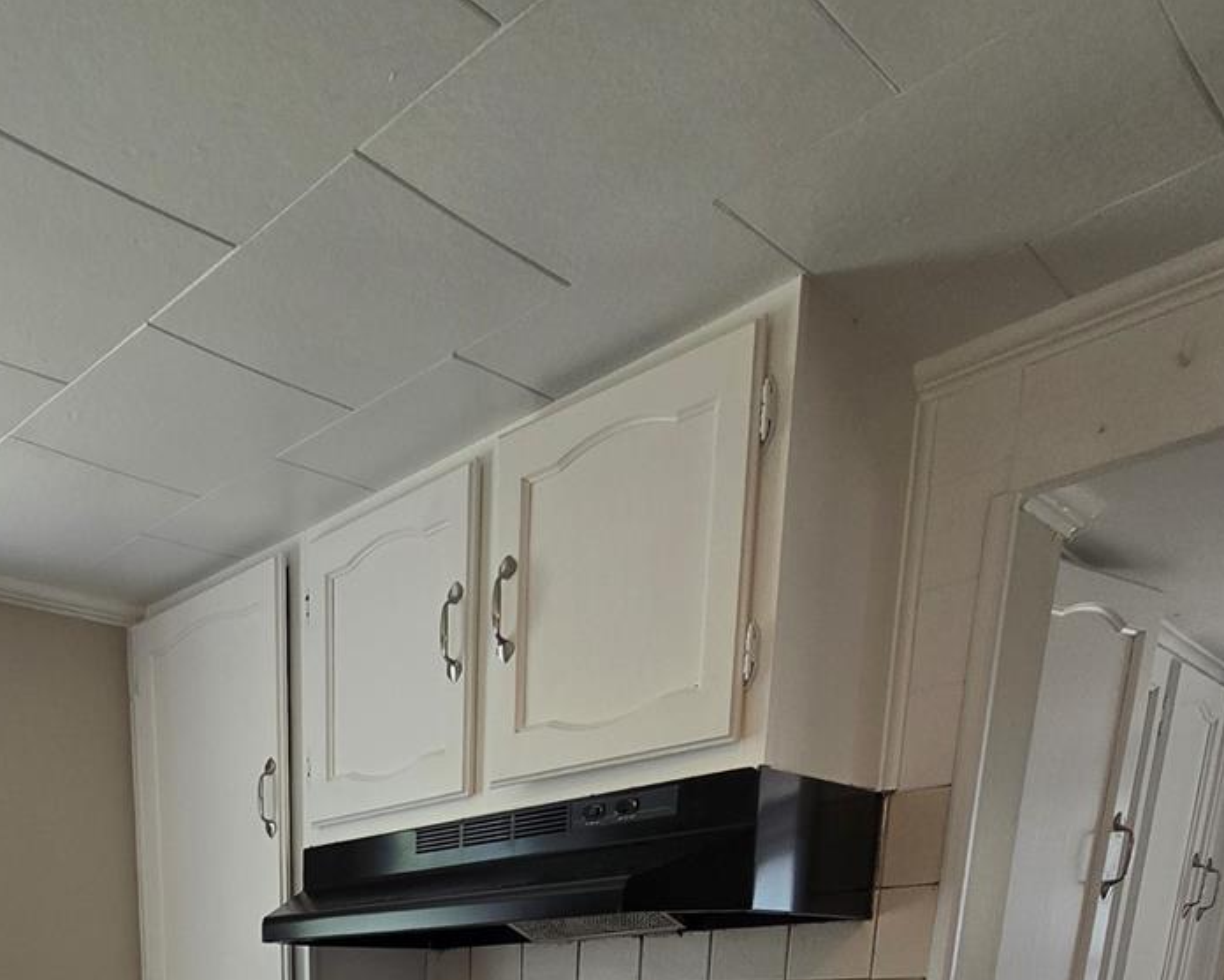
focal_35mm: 28
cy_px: 1262
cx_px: 262
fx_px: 1014
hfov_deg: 58.0
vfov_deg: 35.7
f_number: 2.2
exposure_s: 1/120
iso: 64
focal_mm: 2.2
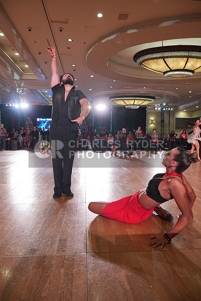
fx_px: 201
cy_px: 150
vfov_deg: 73.7
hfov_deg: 53.2
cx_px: 100
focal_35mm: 24
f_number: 4
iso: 2000
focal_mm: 24
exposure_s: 1/500
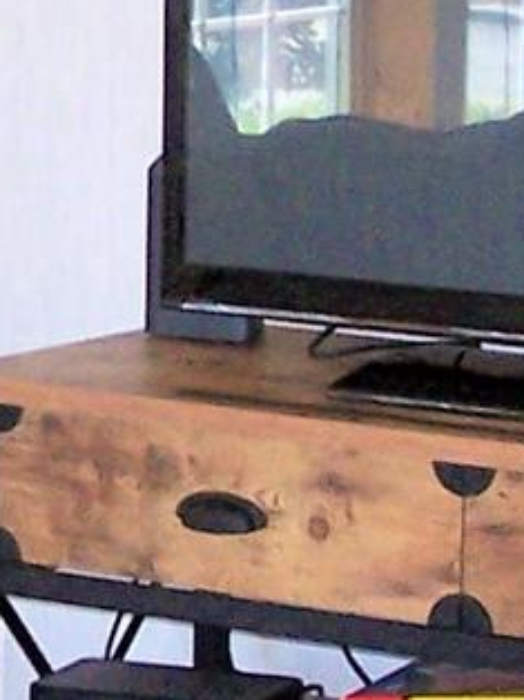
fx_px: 5012
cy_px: 241
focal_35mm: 248
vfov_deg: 8.0
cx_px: -21
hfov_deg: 6.0
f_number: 2.8
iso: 140
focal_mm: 6.3
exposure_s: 1/60
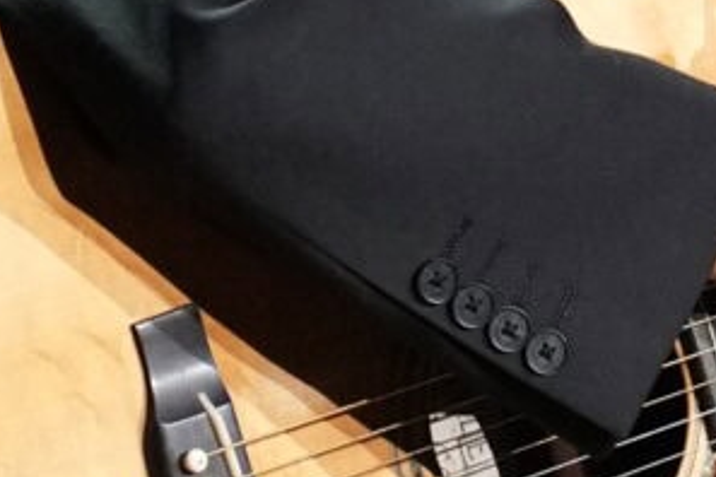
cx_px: 733
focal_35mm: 2068
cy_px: -276
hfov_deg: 1.0
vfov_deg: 0.7
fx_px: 41127
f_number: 3.2
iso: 2500
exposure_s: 1/200
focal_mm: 200
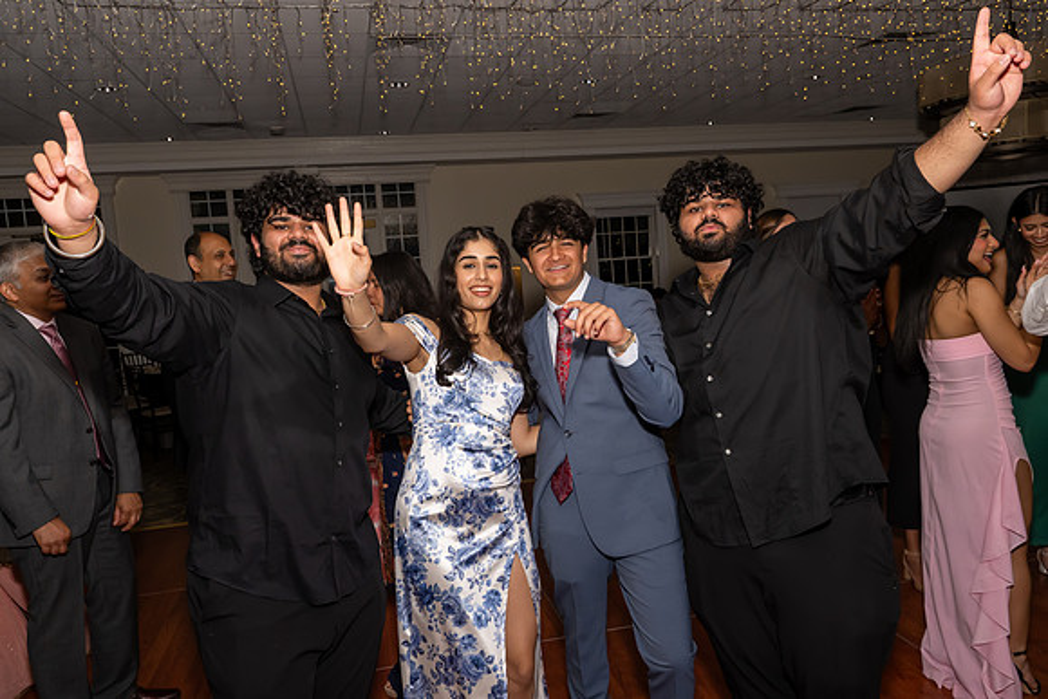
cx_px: 533
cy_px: 355
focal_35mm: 25
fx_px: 740
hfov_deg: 70.6
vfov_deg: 50.6
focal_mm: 17
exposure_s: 1/250
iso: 640
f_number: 8
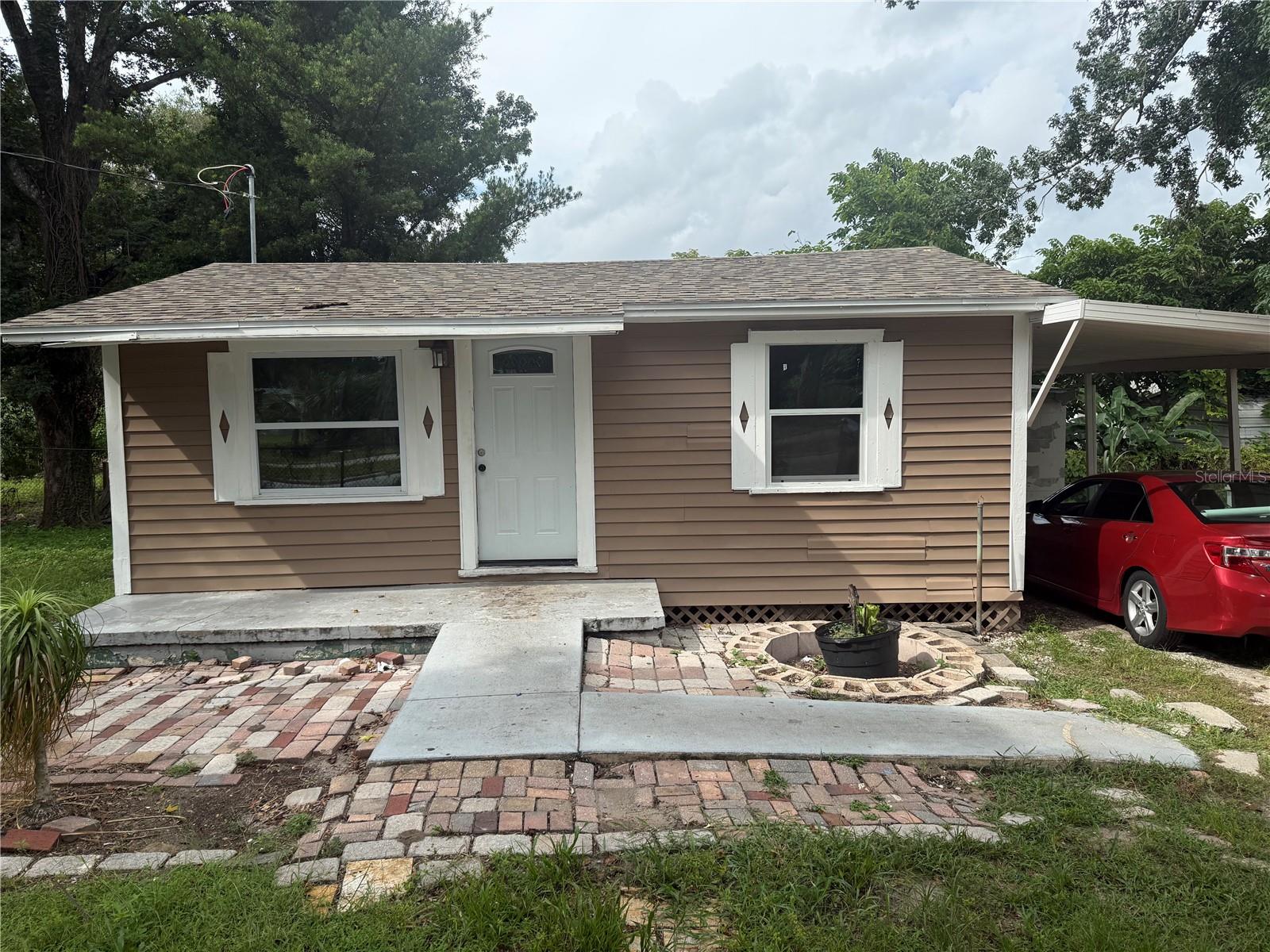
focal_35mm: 24
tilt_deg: -4.5
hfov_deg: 71.6
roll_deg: +1.5
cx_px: 635
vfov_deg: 56.8
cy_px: 476
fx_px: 881
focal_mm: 6.76
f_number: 1.78
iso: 100
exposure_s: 1/2703
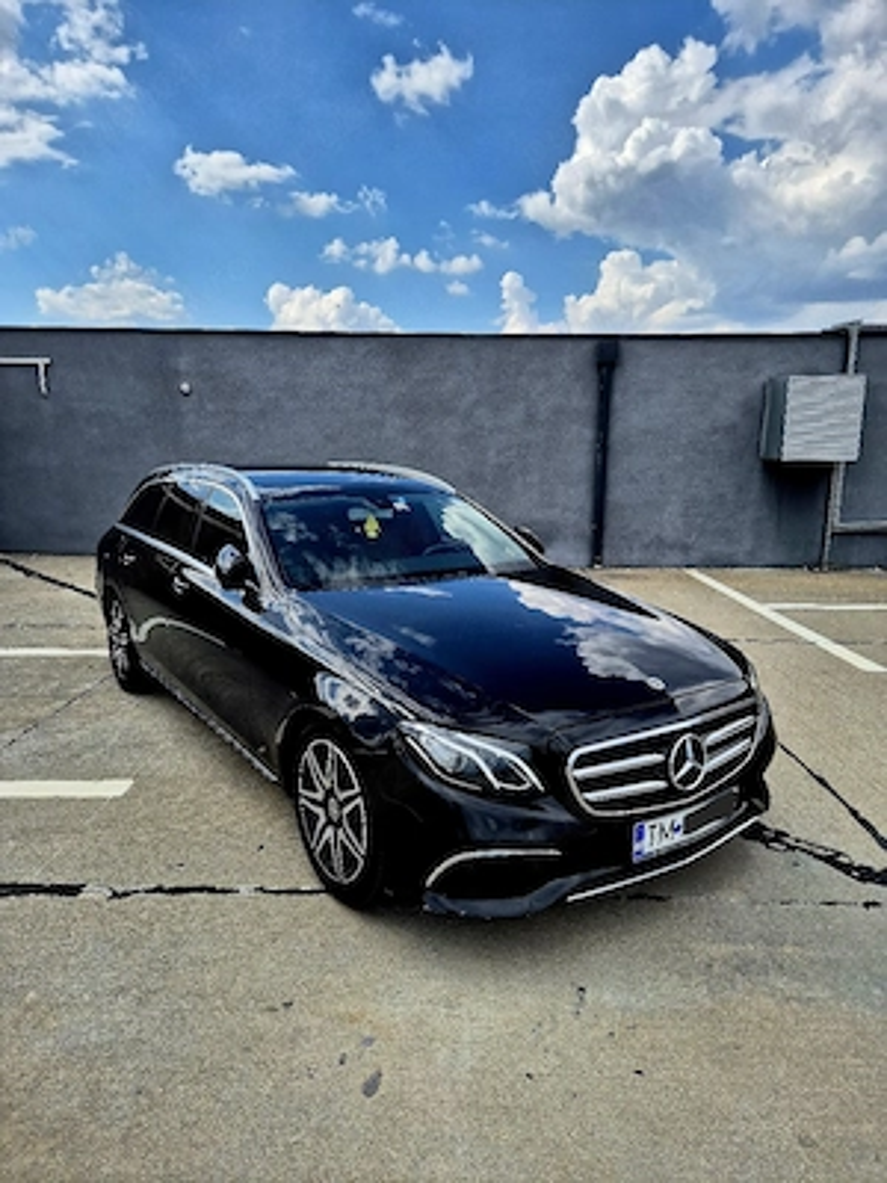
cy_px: 592
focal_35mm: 23
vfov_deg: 73.9
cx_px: 444
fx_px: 786
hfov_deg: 58.9
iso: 25
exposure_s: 1/2000
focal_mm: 5.4
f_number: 1.8
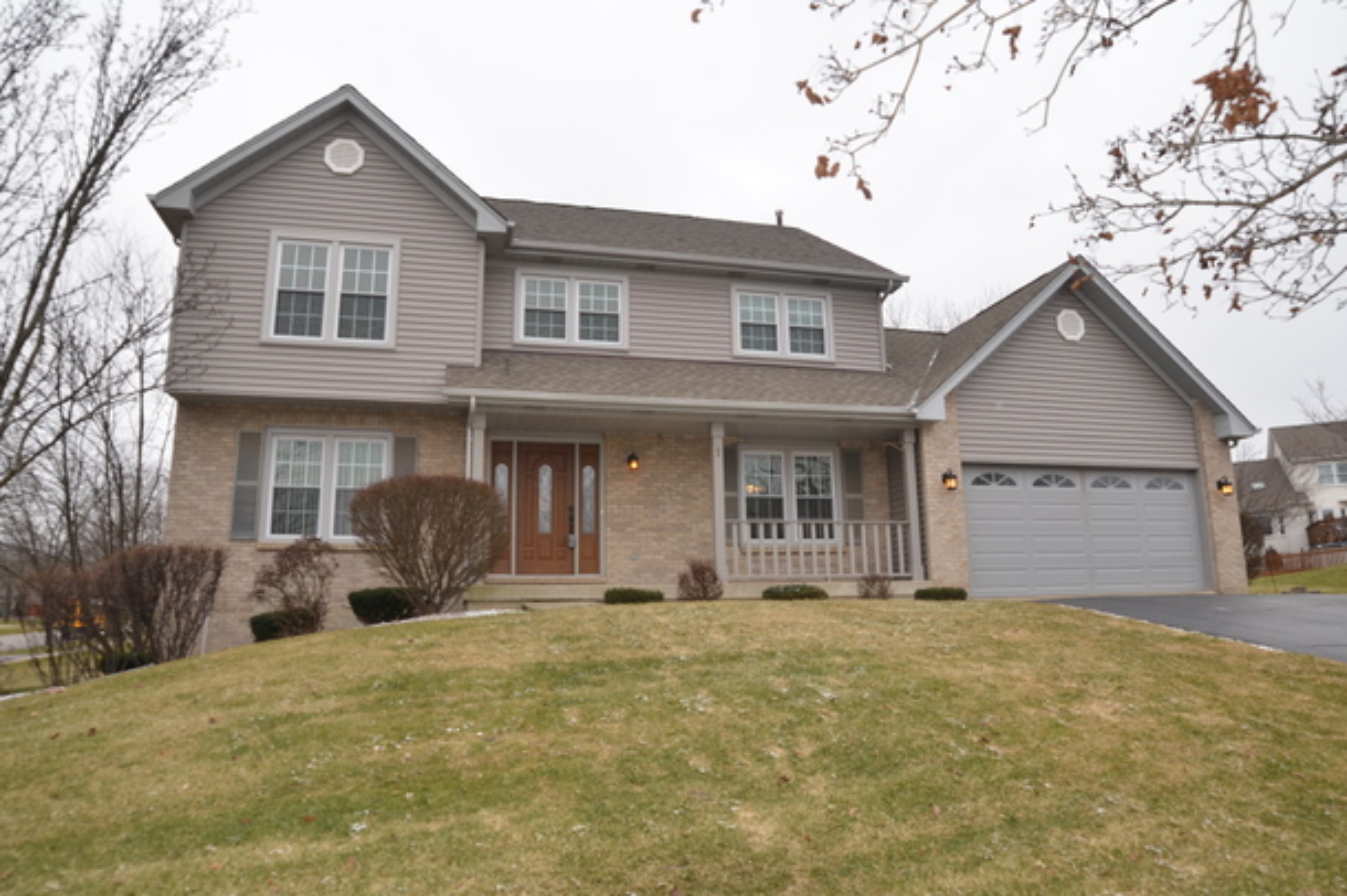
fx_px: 823
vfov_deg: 57.2
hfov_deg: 78.6
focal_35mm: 22
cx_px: 685
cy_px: 446
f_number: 4
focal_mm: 14
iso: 140
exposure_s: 1/250
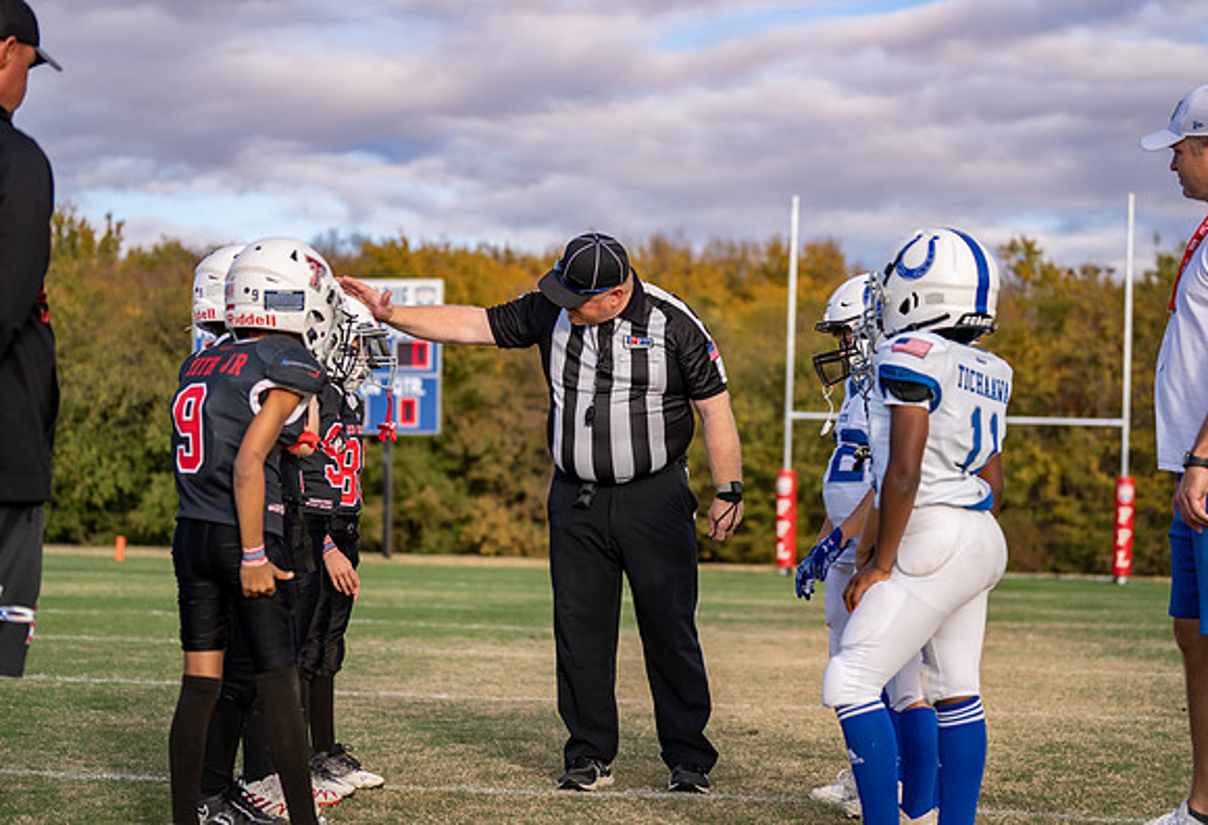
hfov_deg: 26.8
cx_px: 636
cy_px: 401
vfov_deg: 18.5
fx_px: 2532
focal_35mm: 75
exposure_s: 1/800
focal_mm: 70
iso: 100
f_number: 2.8
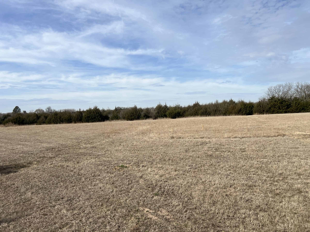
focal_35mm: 26
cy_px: 116
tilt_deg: -0.5
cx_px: 155
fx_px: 233
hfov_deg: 67.3
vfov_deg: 53.1
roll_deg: +2.1
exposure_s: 1/7463
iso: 50
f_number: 1.5
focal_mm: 5.7
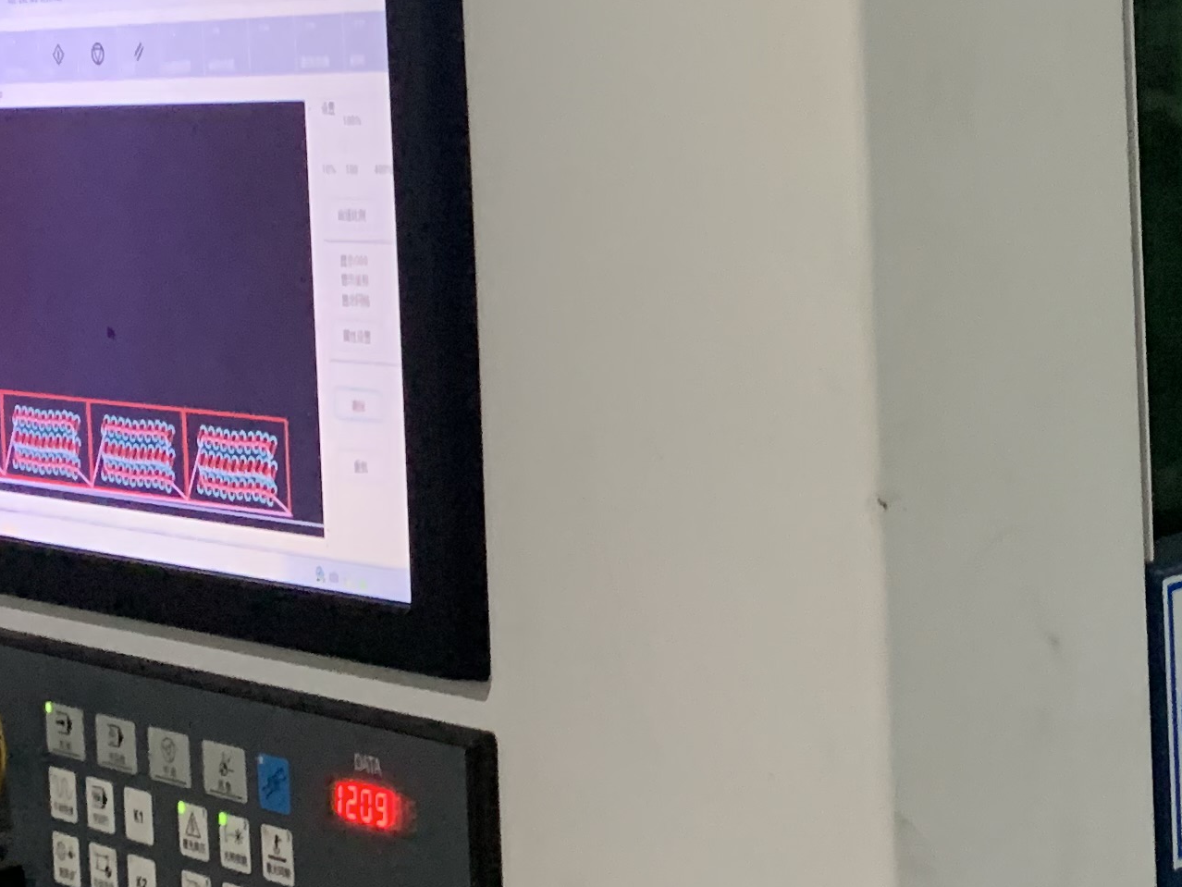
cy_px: 135
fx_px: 2801
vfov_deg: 17.8
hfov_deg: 22.8
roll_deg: +1.5
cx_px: 1212
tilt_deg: -2.1
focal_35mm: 82
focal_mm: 4.25
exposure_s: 1/50
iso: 400
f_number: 1.8
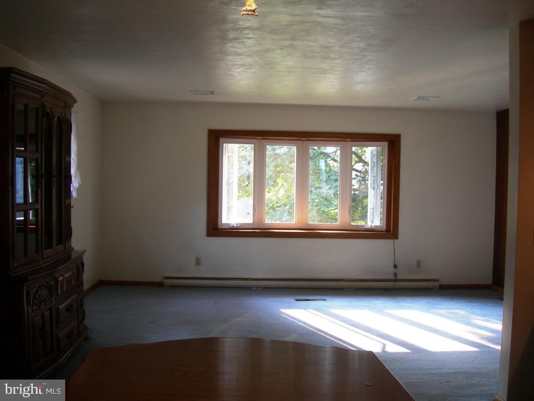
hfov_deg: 49.0
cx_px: 267
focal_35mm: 38
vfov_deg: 37.7
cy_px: 200
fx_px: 586
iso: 50
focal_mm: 7.8
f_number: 2.8
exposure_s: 1/34.5
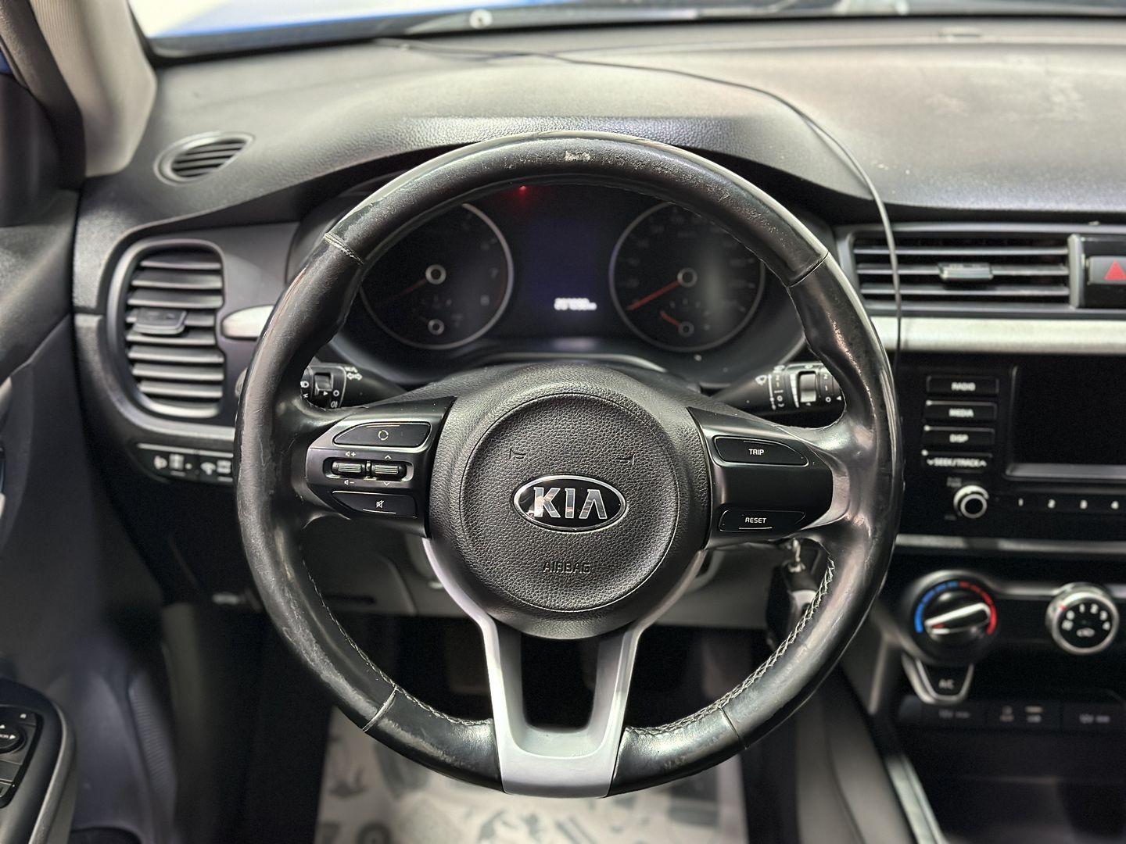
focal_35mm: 48
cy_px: 422
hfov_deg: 39.7
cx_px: 563
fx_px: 1561
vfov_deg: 30.3
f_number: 1.78
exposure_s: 1/33
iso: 640
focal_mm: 6.86
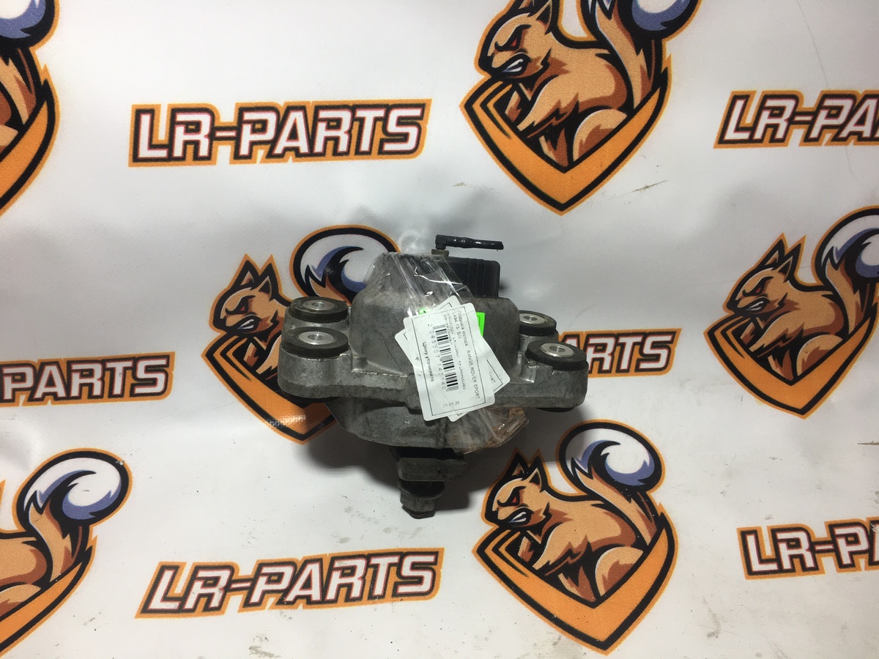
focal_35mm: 29
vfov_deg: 48.2
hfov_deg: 61.7
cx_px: 440
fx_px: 736
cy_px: 330
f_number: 2.2
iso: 40
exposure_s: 1/100
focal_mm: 4.15
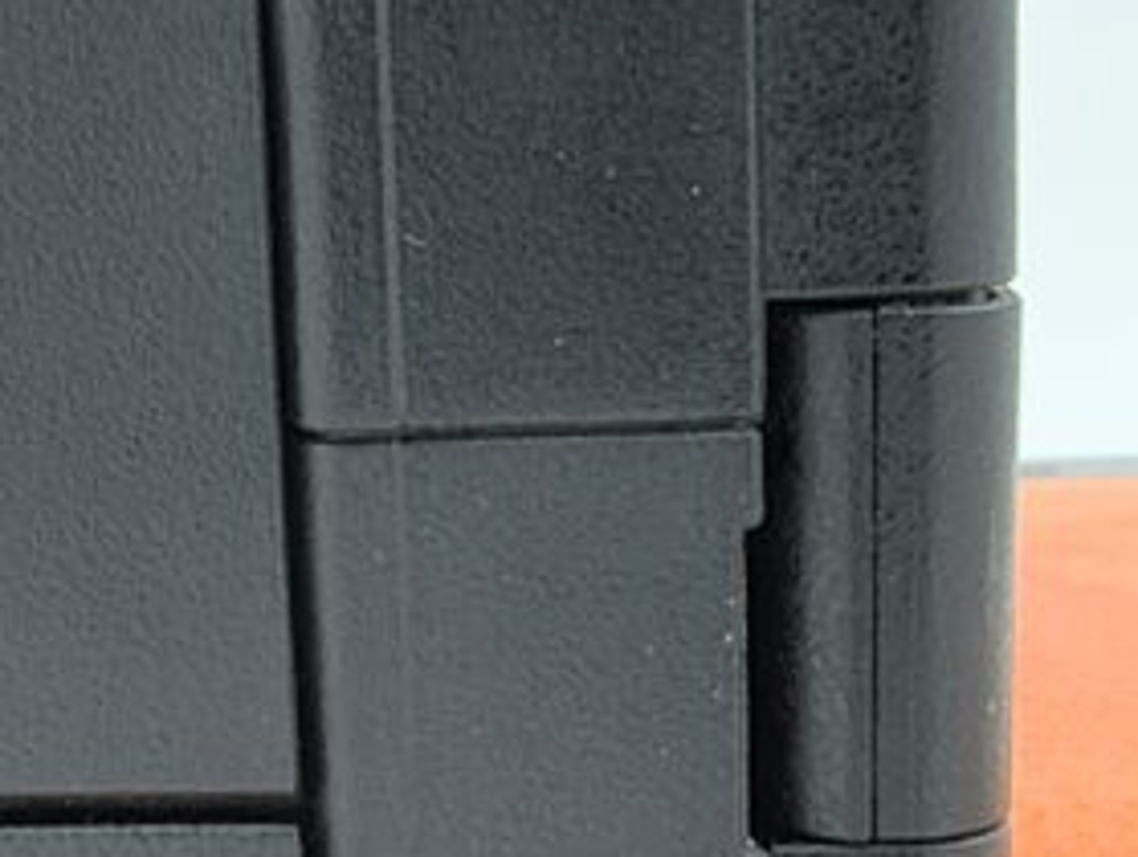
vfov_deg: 31.9
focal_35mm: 44
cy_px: 153
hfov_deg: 42.6
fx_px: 1448
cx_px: 424
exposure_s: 1/50
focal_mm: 1.83
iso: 139
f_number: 2
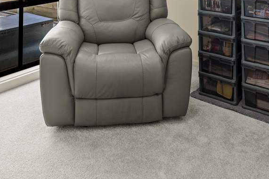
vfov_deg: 27.5
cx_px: 147
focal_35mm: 42
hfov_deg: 46.4
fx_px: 314
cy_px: -42
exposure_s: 1/1.25
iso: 200
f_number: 9
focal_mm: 15
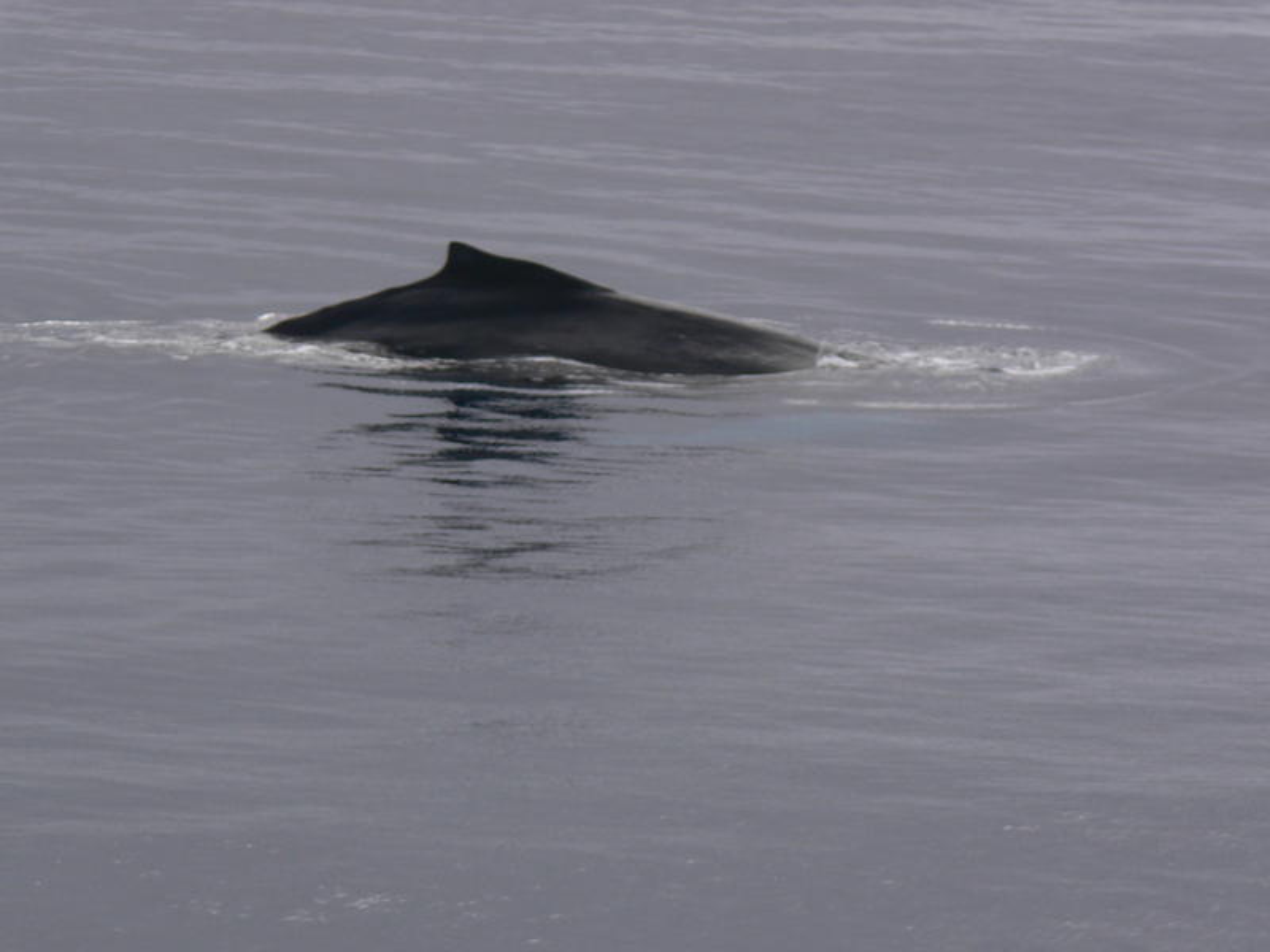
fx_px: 12180
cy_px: 476
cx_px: 635
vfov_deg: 4.5
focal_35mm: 332
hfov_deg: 6.0
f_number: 5.6
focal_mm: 55.2
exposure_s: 1/500
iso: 80
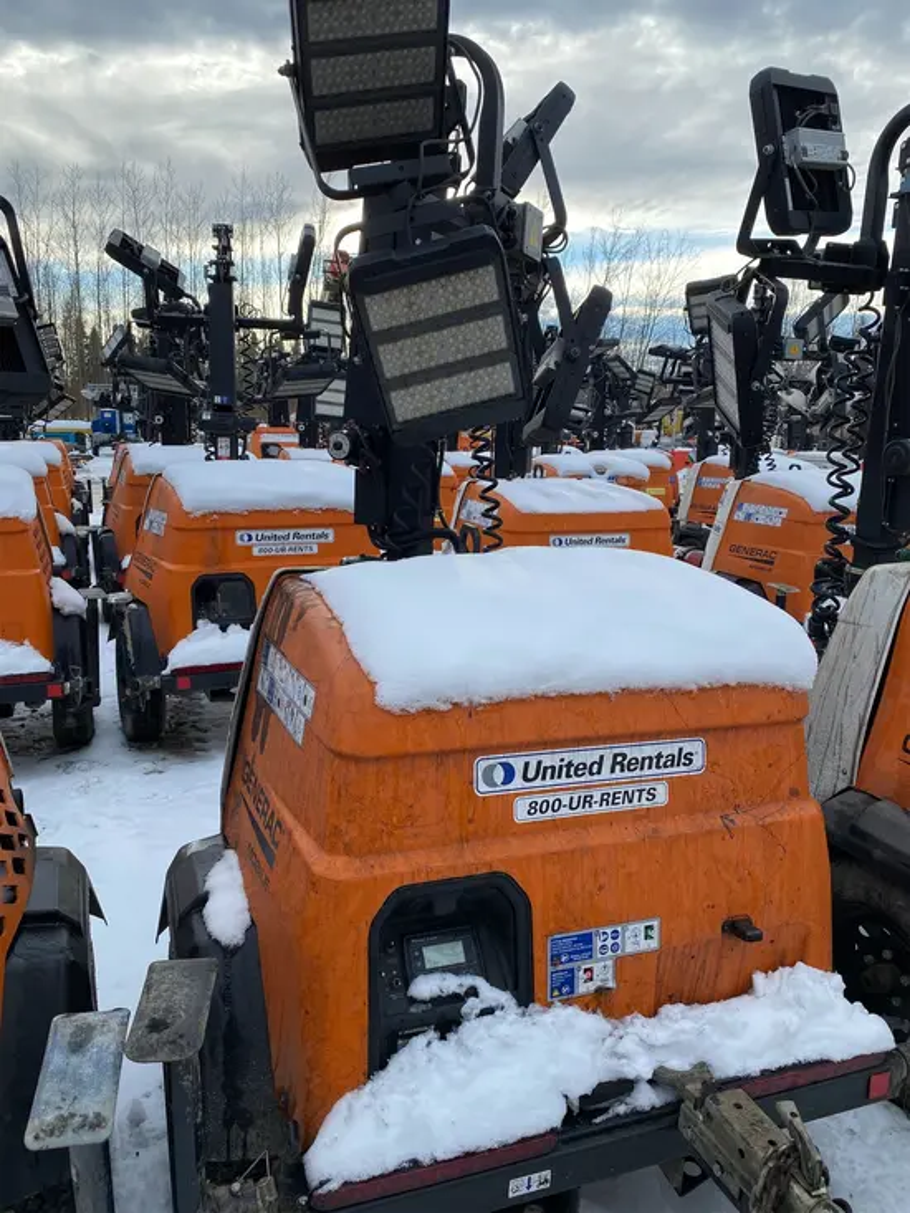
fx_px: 911
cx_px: 455
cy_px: 606
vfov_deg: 67.3
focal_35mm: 26
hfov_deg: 53.1
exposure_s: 1/805
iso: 32
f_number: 1.8
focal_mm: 4.25
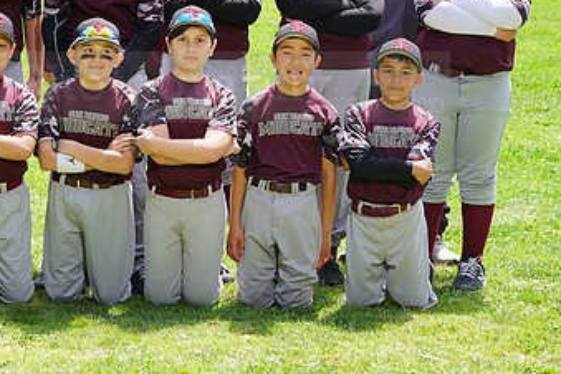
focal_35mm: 171
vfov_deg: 8.0
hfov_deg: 12.0
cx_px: 129
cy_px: 73
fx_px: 2665
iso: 200
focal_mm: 100
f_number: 8
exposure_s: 1/160
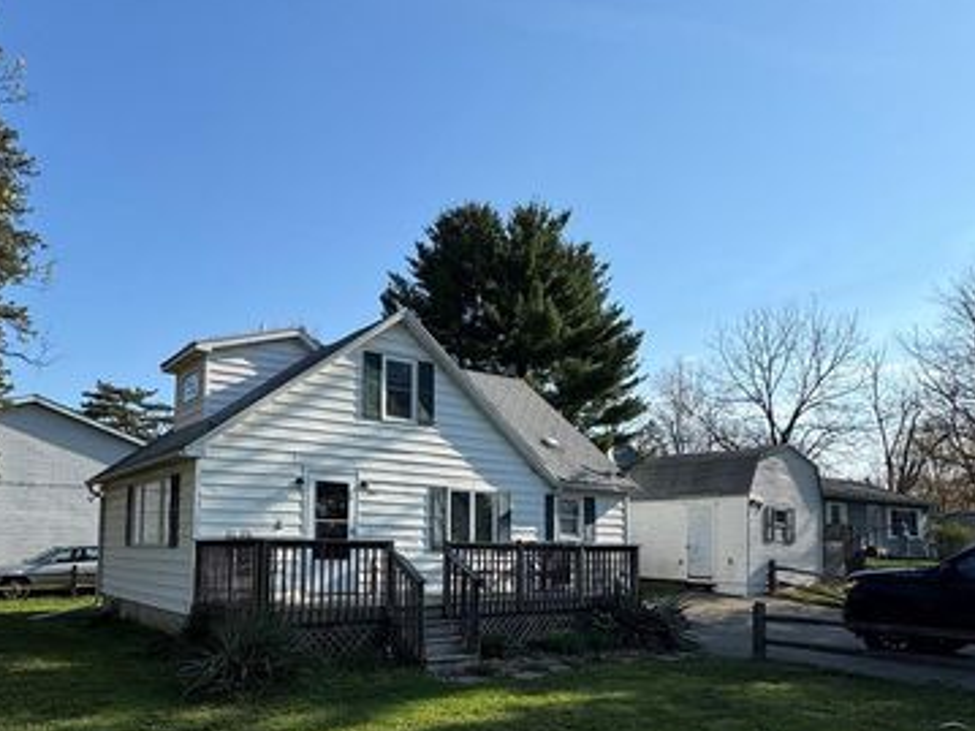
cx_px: 402
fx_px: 732
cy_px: 496
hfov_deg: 66.8
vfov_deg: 51.9
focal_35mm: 26
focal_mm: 2.22
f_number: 2.2
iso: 50
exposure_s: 1/2146
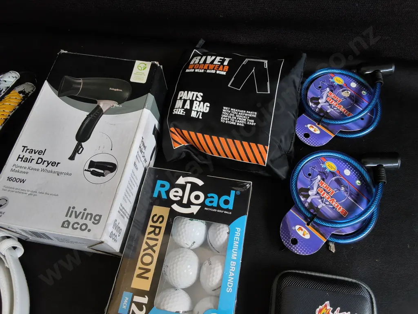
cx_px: 209
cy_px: 157
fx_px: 326
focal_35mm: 27
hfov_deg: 65.3
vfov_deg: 51.4
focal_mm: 2.87
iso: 64
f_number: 2
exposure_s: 1/100
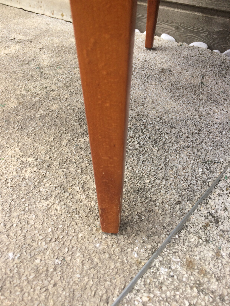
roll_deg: -0.1
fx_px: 257
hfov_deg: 48.2
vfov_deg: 61.7
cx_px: 115
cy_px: 153
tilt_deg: -41.9
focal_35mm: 29
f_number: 2.2
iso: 32
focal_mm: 4.15
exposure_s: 1/1001
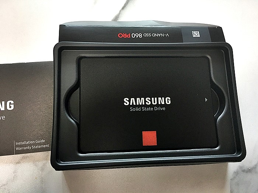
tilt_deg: -76.9
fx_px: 216
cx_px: 129
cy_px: 96
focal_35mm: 29
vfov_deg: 48.2
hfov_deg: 61.7
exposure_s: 1/15
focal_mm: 4.15
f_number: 2.2
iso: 32
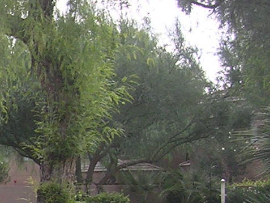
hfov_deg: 11.3
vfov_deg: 8.9
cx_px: -221
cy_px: 280
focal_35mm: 163
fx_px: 1272
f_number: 2.8
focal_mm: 5.8
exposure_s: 1/320
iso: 100
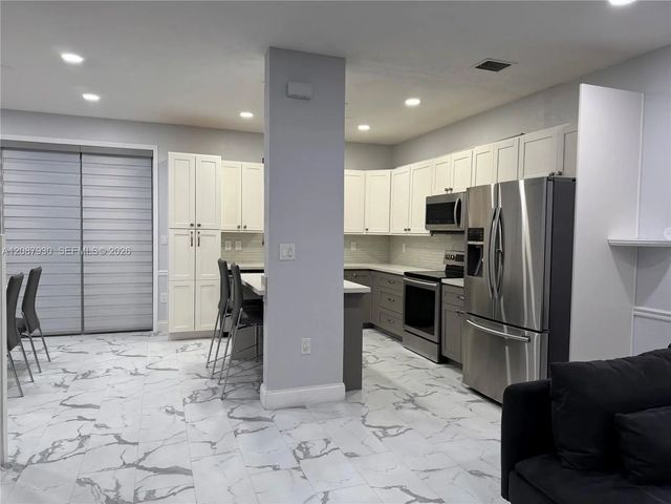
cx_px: 336
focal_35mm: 24
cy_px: 252
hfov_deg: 71.6
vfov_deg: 56.8
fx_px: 465
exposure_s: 1/120
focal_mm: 6.76
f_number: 1.78
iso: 125
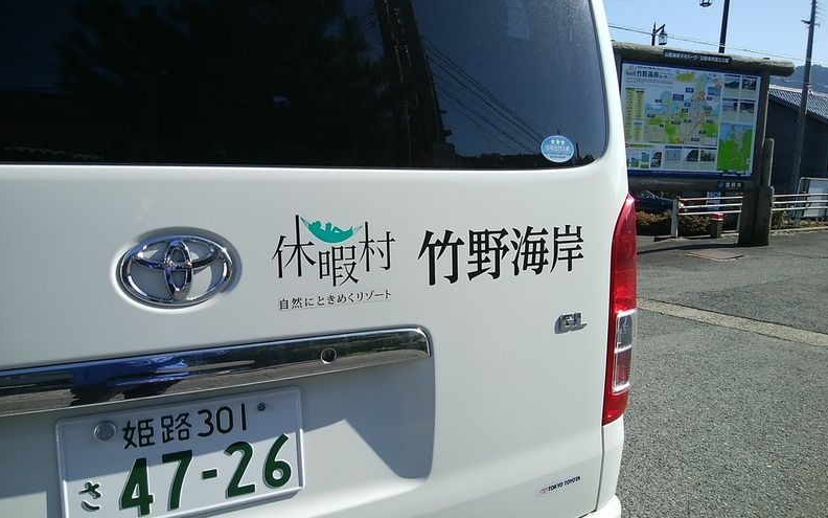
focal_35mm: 24
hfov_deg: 74.8
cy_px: 268
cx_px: 424
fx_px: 542
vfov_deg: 51.1
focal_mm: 3
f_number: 2
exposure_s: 1/1229
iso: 32
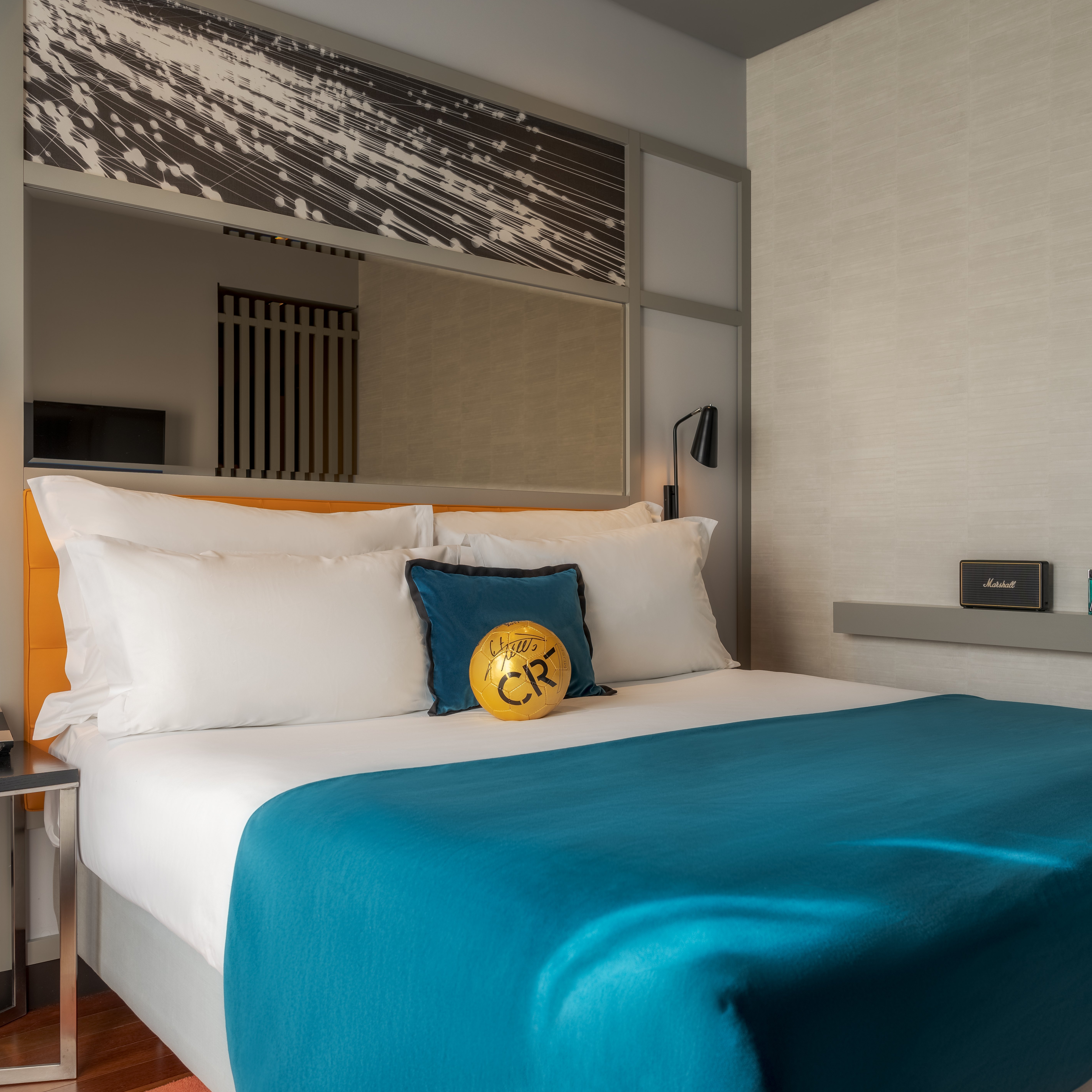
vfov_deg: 52.5
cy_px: 542
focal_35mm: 31
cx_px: 598
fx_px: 1106
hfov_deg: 52.5
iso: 100
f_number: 5.6
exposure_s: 1/60
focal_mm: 24
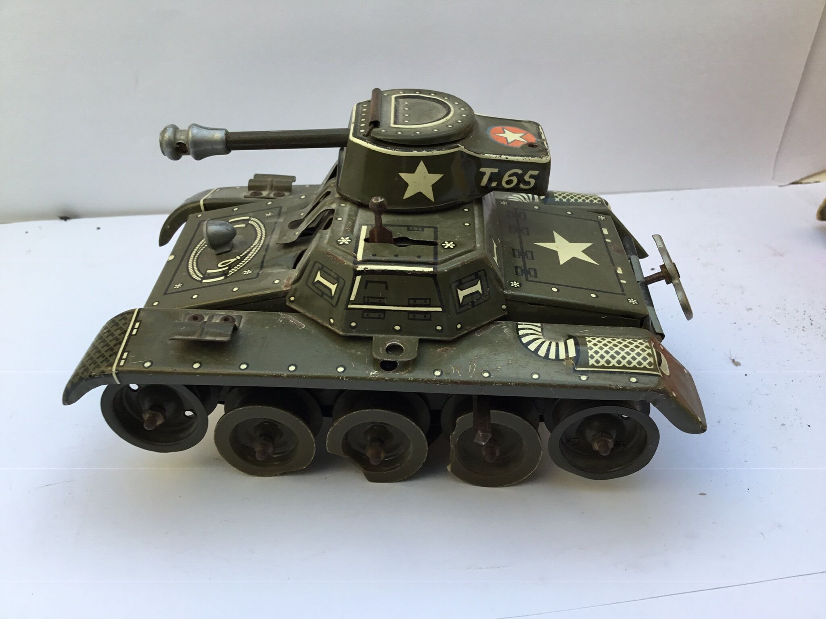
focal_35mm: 31
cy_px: 310
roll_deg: -1.9
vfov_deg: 45.4
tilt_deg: -31.2
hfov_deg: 58.4
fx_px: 740
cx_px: 413
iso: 32
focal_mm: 3.3
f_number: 2.4
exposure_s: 1/50
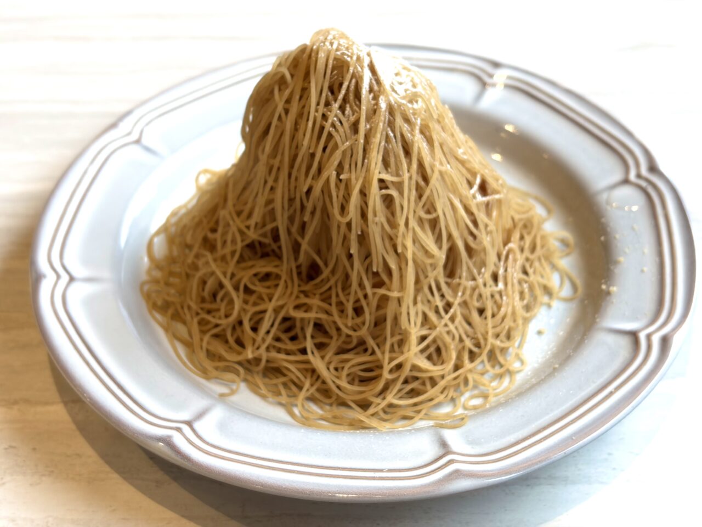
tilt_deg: -44.1
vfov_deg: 28.0
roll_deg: +2.0
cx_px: 351
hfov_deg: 36.8
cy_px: 264
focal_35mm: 52
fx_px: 1055
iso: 40
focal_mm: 5.96
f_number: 1.6
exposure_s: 1/121
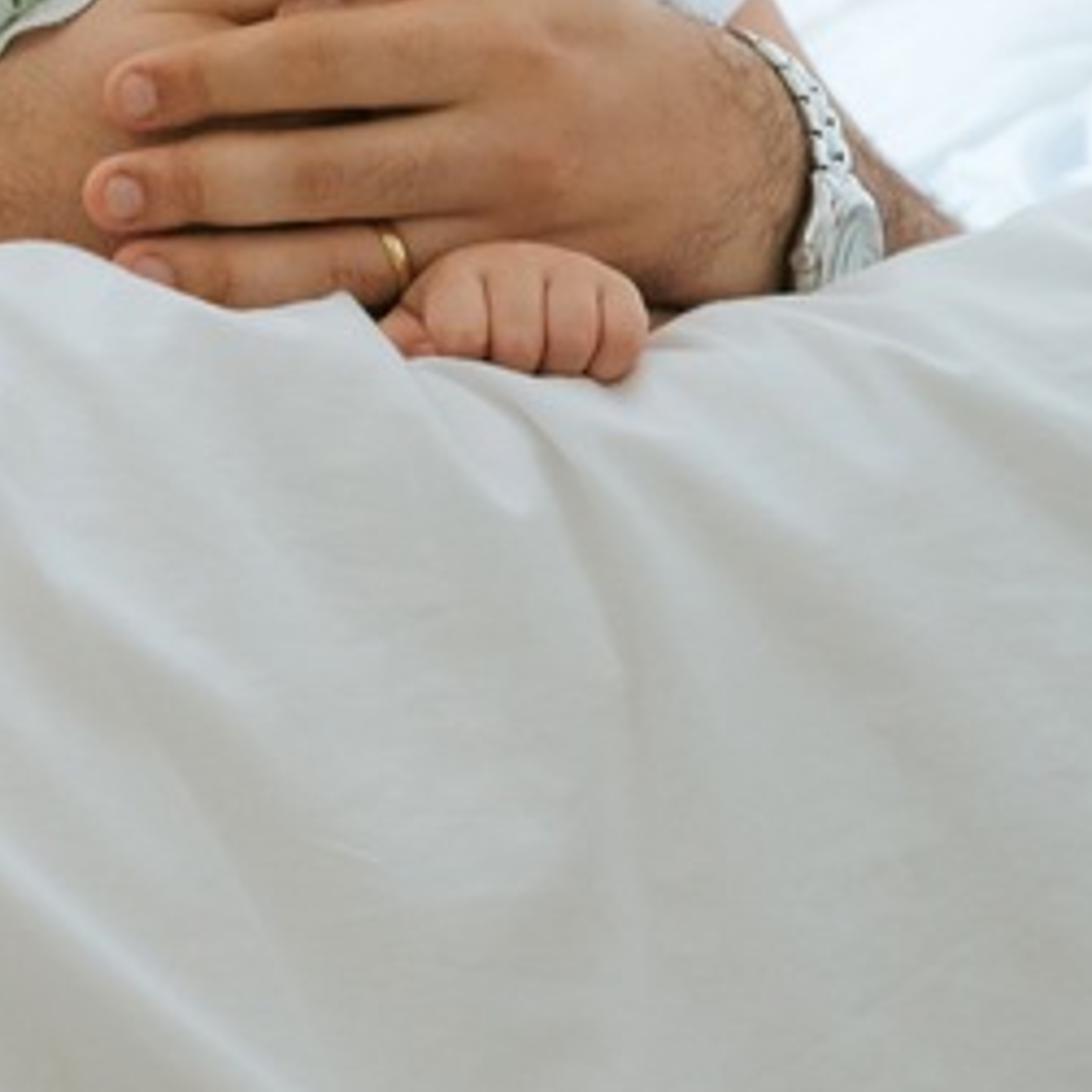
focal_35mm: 142
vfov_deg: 11.8
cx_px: -1362
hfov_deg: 10.8
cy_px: -461
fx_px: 5068
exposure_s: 1/160
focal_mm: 35
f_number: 3.5
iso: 2500
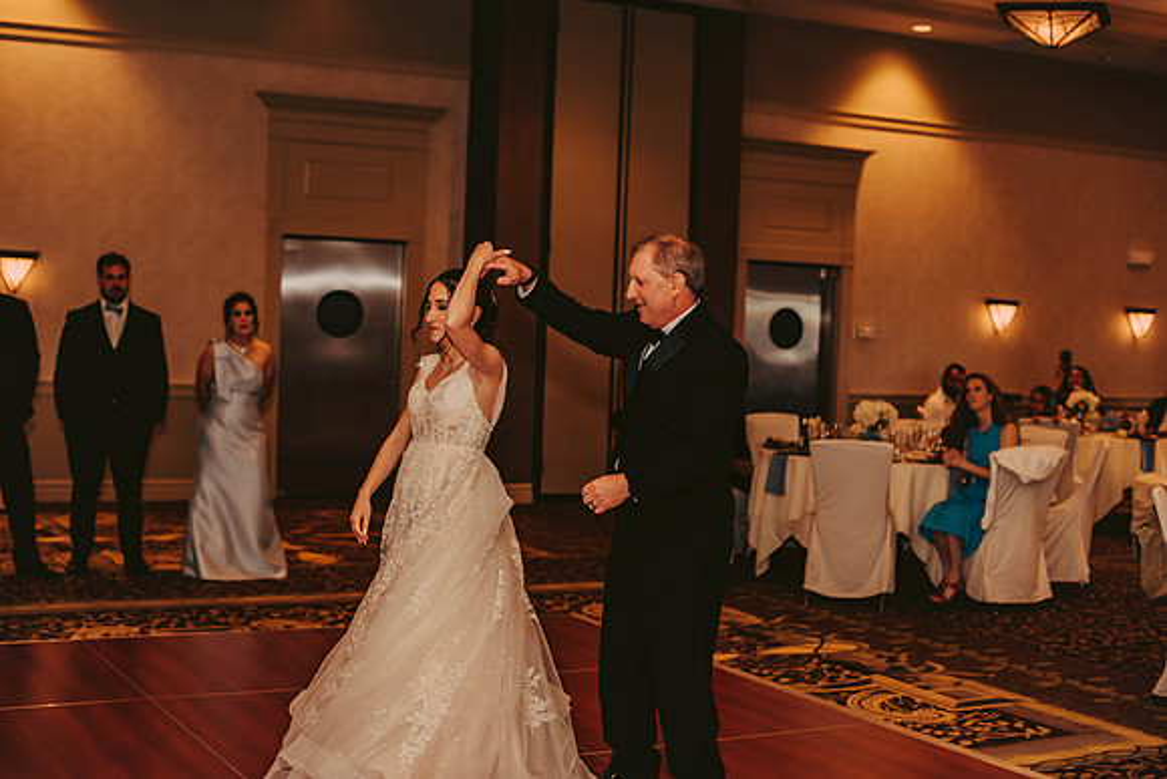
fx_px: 1621
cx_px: 584
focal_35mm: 50
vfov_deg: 27.0
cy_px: 390
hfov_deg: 39.6
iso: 800
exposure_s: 1/125
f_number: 2.5
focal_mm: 50
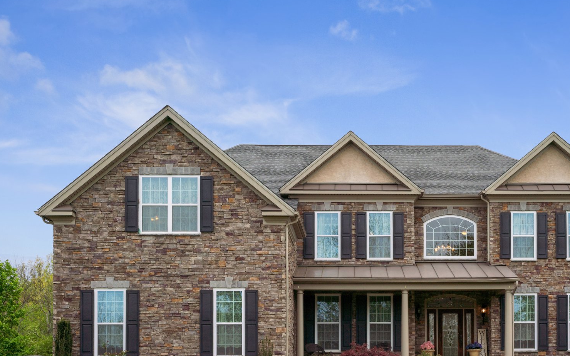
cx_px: 384
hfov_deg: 36.5
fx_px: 854
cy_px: 245
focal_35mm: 55
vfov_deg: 23.4
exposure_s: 1/400
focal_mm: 39
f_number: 10
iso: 125
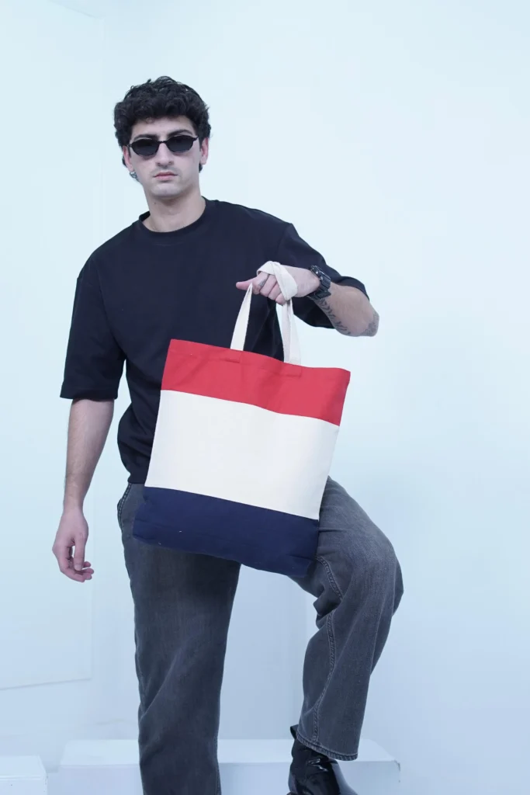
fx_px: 1148
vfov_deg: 38.2
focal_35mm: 52
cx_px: 265
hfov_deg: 26.0
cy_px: 398
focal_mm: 35
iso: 500
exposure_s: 1/200
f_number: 3.2
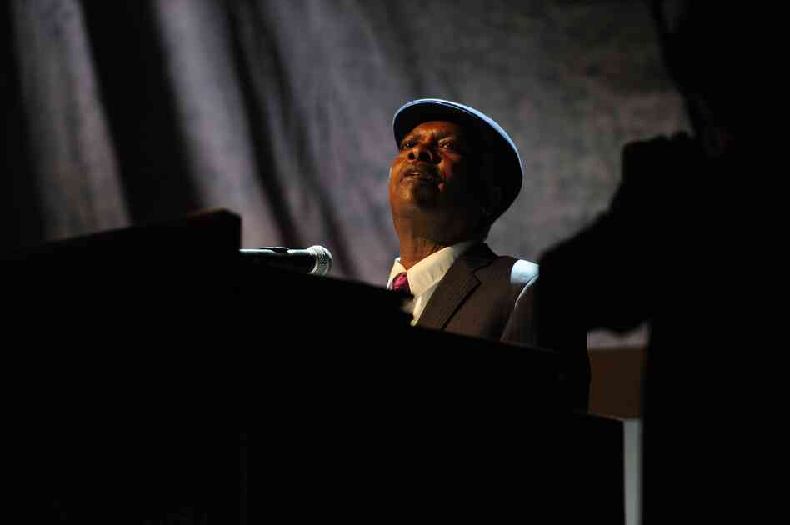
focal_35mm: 200
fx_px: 4384
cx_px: 395
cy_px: 262
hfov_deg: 10.3
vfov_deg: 6.9
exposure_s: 1/125
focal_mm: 200
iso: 1600
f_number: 2.8
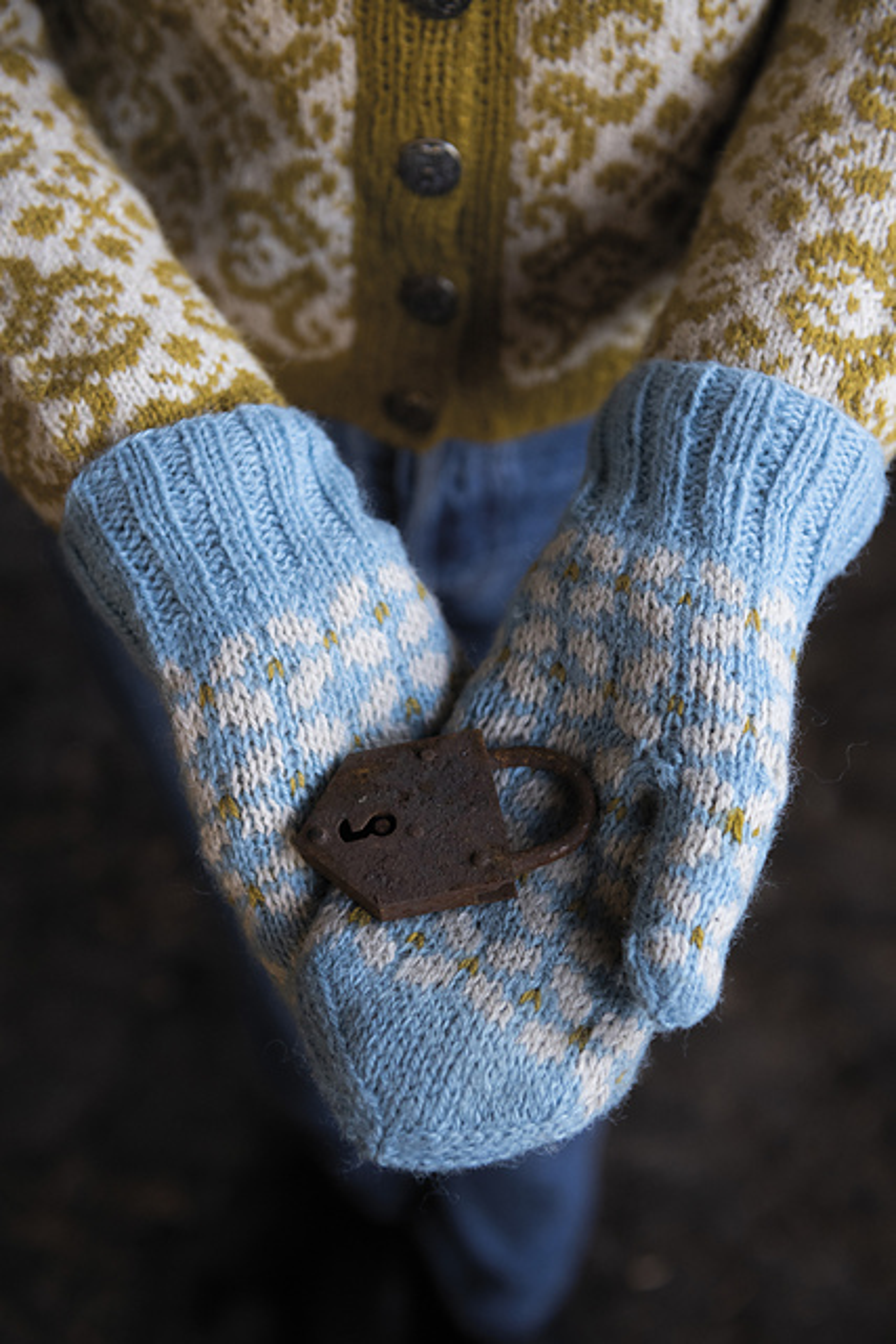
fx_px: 1866
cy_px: 672
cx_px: 448
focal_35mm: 50
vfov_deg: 39.6
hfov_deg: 27.0
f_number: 4
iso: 800
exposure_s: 1/160
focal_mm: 50
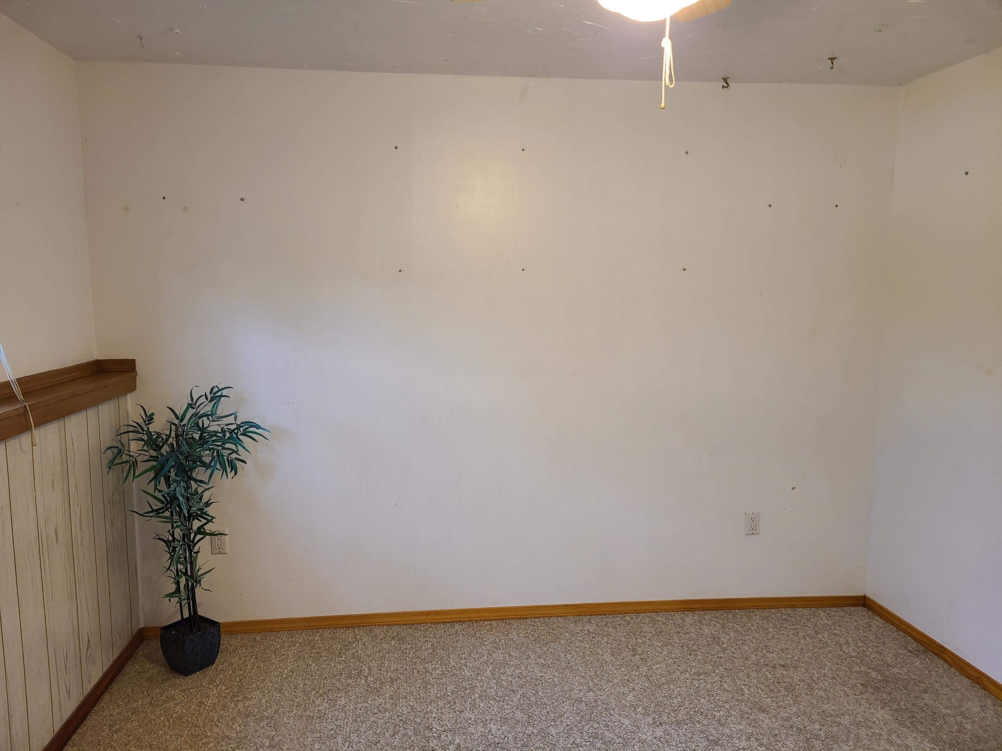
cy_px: 376
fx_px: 753
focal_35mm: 26
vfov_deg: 53.1
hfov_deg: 67.3
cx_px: 501
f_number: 1.8
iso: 125
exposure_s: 1/60
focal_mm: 5.4
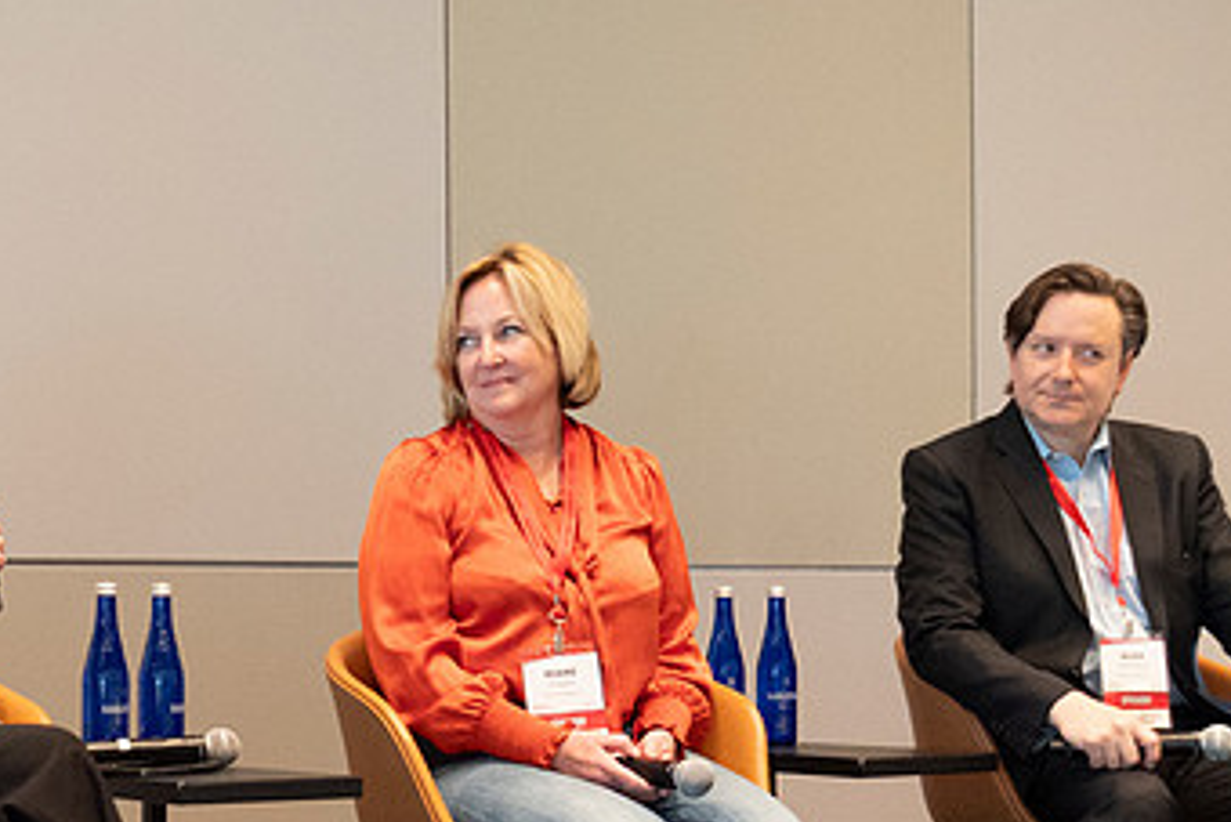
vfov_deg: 15.6
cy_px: 693
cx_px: 482
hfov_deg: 23.3
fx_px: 2976
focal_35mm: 87
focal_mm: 34
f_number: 4.5
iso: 3200
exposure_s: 1/80
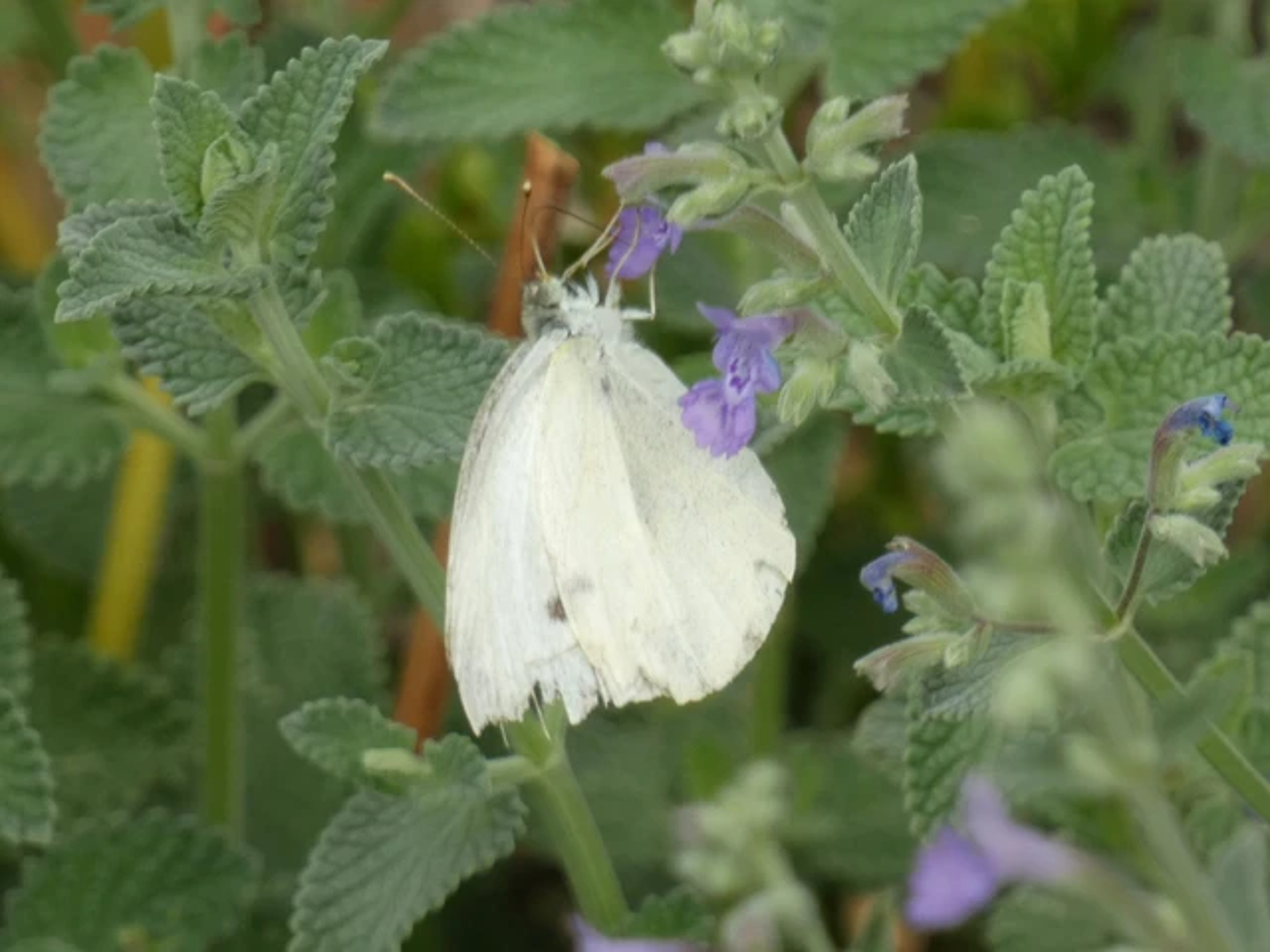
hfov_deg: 3.6
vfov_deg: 2.7
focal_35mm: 549
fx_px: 20142
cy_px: 476
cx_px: 635
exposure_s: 1/100
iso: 80
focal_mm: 98.3
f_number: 5.6
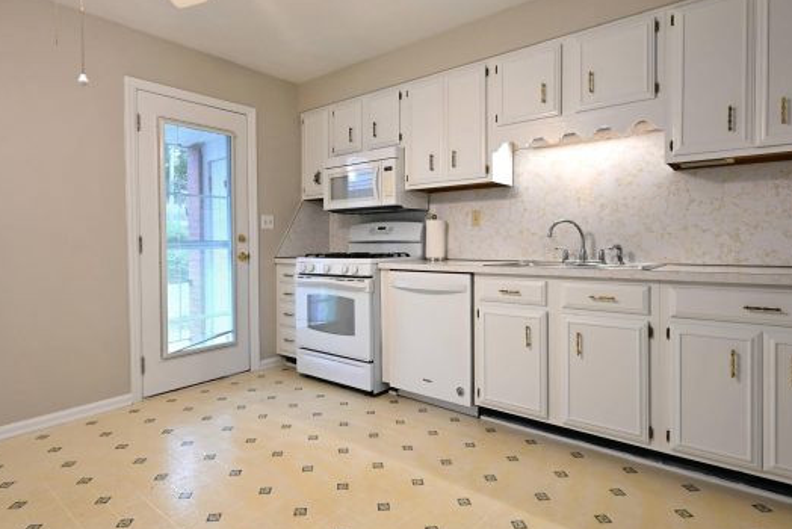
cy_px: 248
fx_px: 440
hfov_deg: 83.9
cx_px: 386
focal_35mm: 20
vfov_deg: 61.9
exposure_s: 1/30
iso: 500
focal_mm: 14
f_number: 5
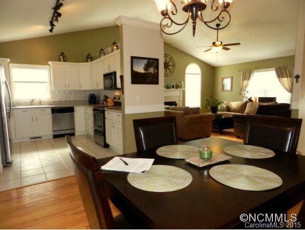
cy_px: 115
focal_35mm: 23
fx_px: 203
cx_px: 152
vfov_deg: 59.0
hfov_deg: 73.9
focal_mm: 4
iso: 200
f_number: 3.4
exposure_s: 1/30
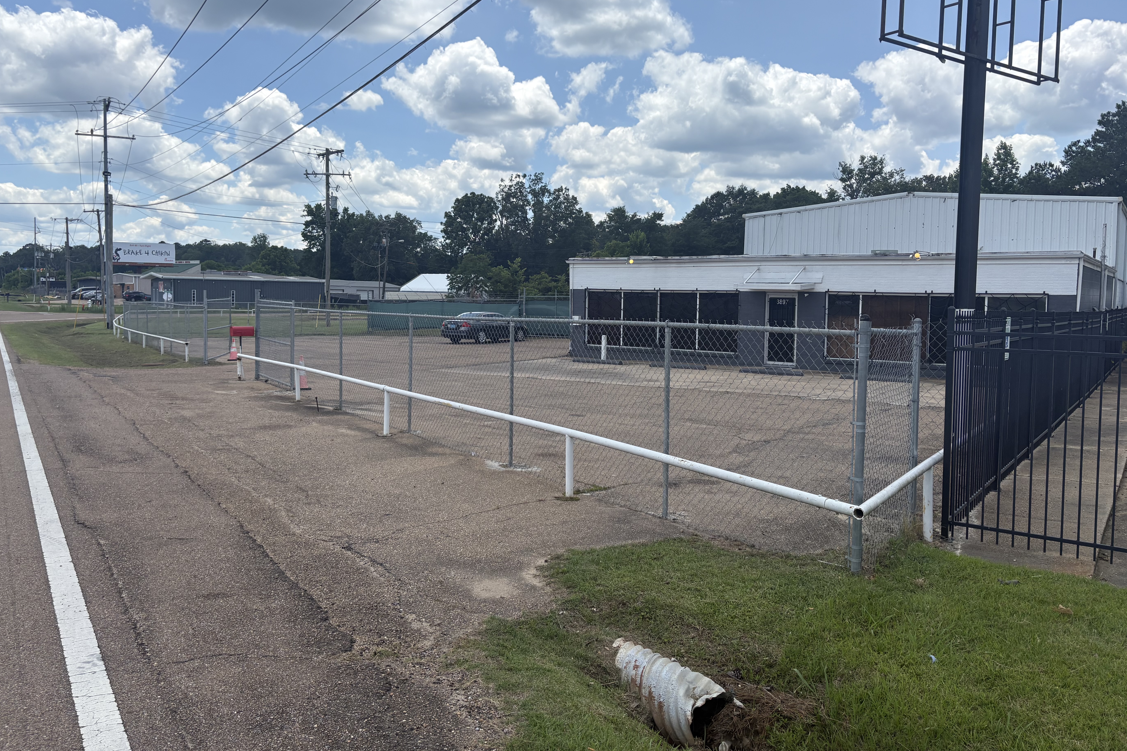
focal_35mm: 28
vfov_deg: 46.3
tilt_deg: -2.2
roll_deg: +0.3
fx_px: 877
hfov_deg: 65.5
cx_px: 558
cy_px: 334
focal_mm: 5.96
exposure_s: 1/4608
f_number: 1.6
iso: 50
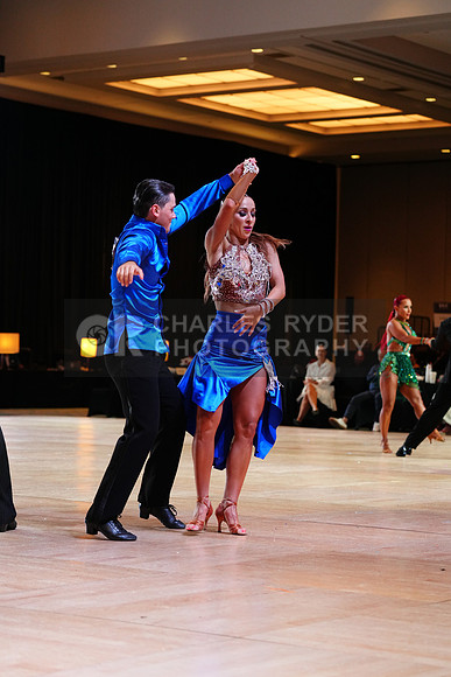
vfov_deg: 23.6
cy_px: 338
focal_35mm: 86
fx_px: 1615
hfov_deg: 15.9
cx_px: 226
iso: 2500
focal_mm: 86
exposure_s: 1/250
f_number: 4
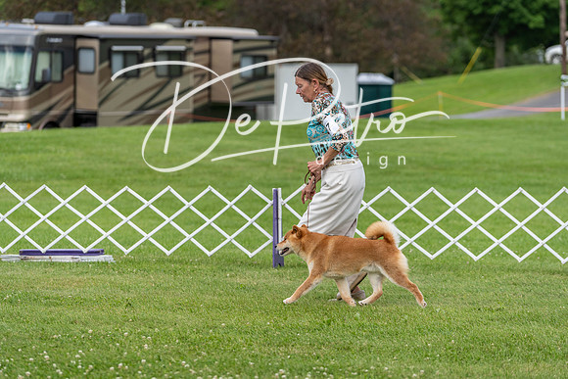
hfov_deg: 13.3
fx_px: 2430
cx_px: 284
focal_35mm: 154
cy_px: 190
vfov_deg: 8.9
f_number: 4.5
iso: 320
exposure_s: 1/1000
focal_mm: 154
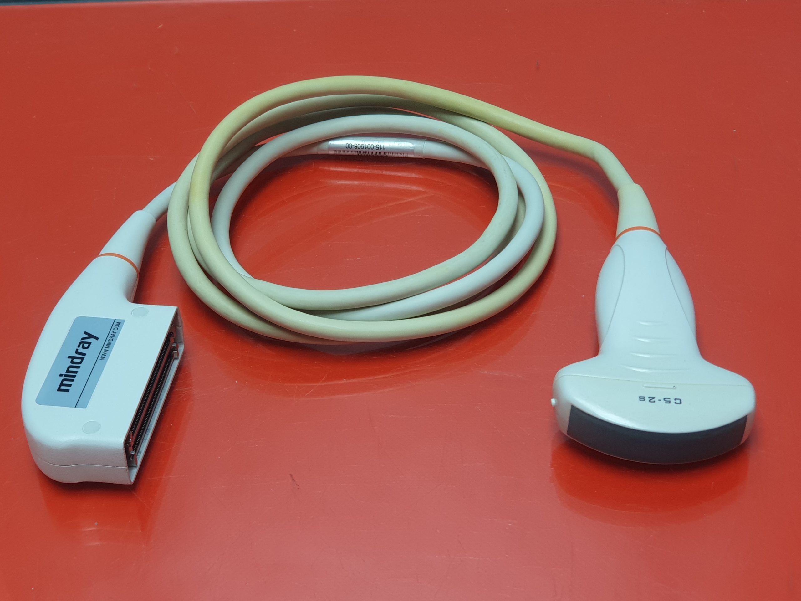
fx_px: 1203
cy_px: 300
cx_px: 400
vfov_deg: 28.0
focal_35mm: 52
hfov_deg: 36.8
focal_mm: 6
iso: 50
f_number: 2.4
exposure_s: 1/33
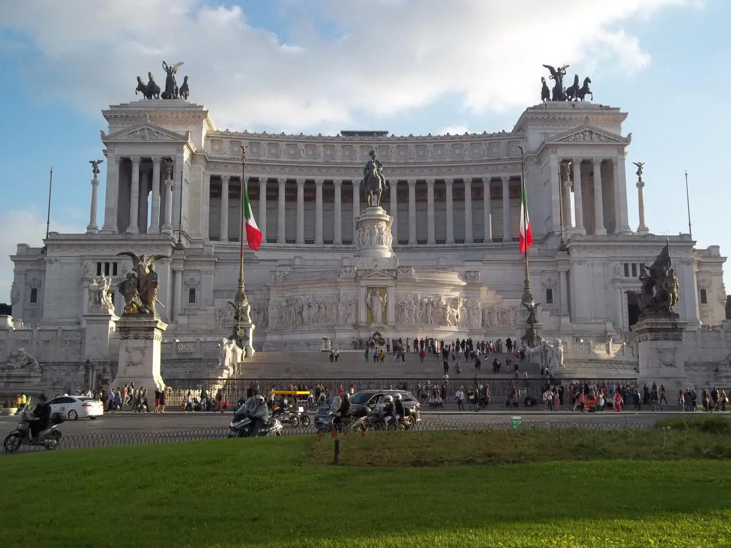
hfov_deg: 47.9
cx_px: 366
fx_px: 823
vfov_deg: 36.8
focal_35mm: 39
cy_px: 274
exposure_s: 1/640
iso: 64
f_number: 3.2
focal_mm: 7.1
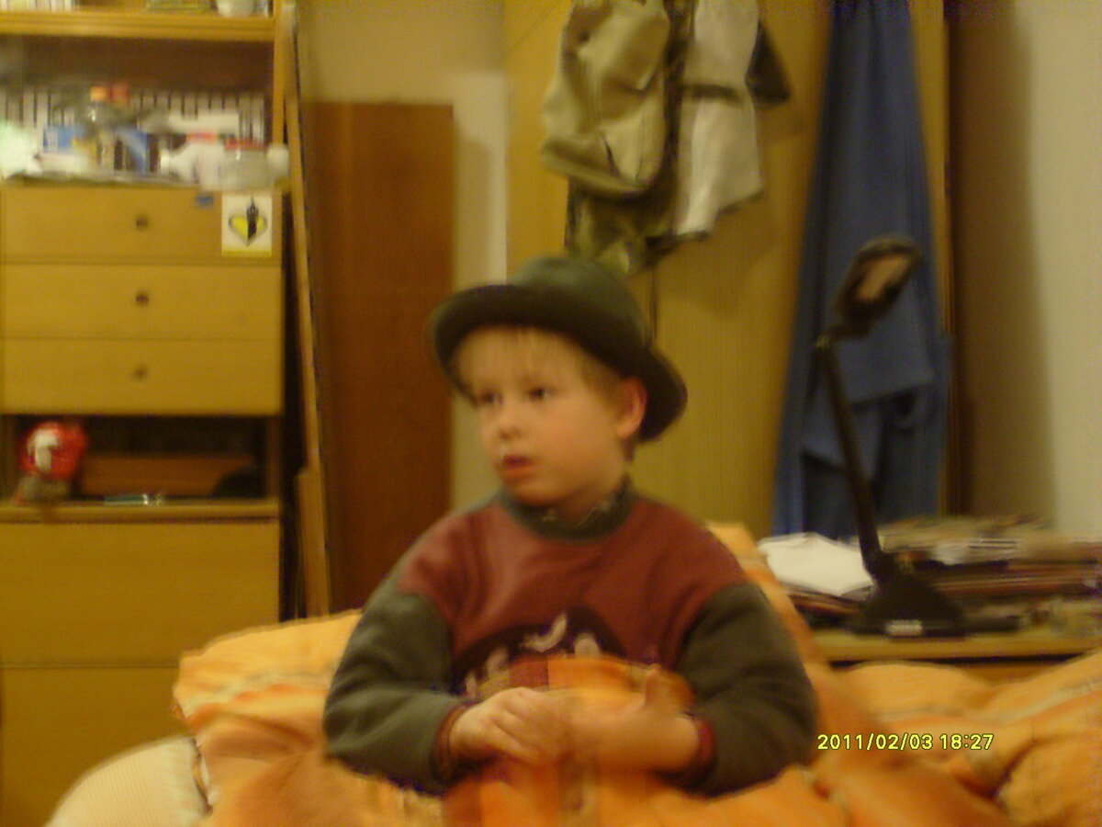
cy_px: 414
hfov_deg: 27.0
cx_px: 551
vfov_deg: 20.4
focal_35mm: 72
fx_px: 2292
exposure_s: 1/1.43
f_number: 3.9
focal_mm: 12
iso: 200
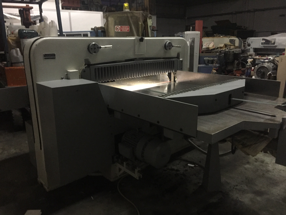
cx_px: 143
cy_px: 108
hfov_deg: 61.7
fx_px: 240
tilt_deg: -16.0
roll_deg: +1.6
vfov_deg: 48.2
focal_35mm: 29
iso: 500
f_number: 2.2
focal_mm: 4.15
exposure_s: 1/17
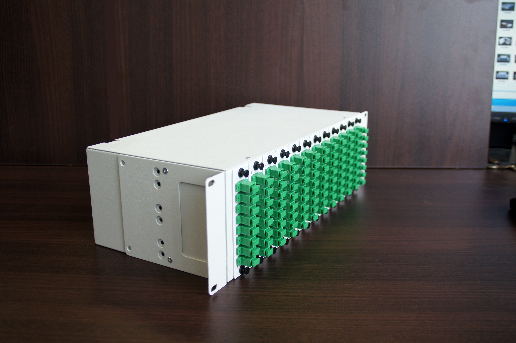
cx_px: 258
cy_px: 172
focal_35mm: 36
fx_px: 515
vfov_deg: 36.8
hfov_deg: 53.2
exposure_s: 1/40
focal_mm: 24
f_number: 3.5
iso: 200
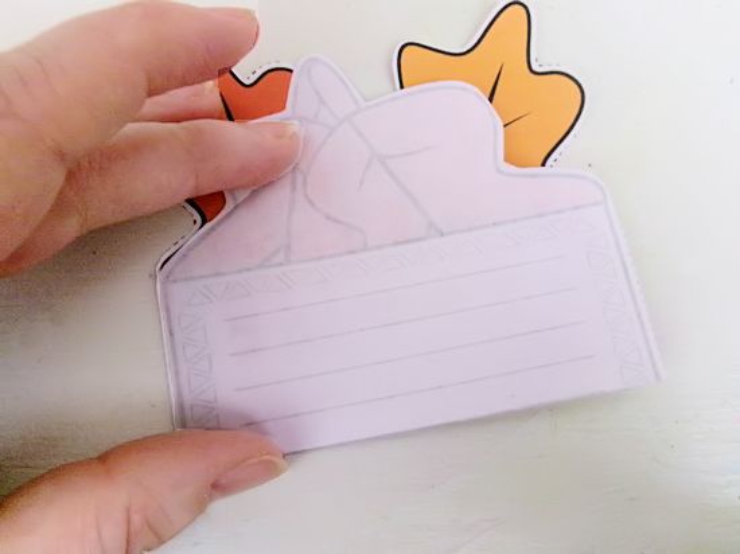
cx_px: 370
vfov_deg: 49.7
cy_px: 277
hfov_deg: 63.5
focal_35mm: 28
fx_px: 598
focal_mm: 5.1
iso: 800
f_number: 3.9
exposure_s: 1/4
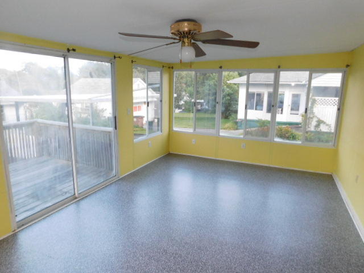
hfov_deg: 73.9
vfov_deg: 58.9
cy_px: 136
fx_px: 242
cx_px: 182
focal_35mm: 23
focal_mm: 4
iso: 360
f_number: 3
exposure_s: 1/30
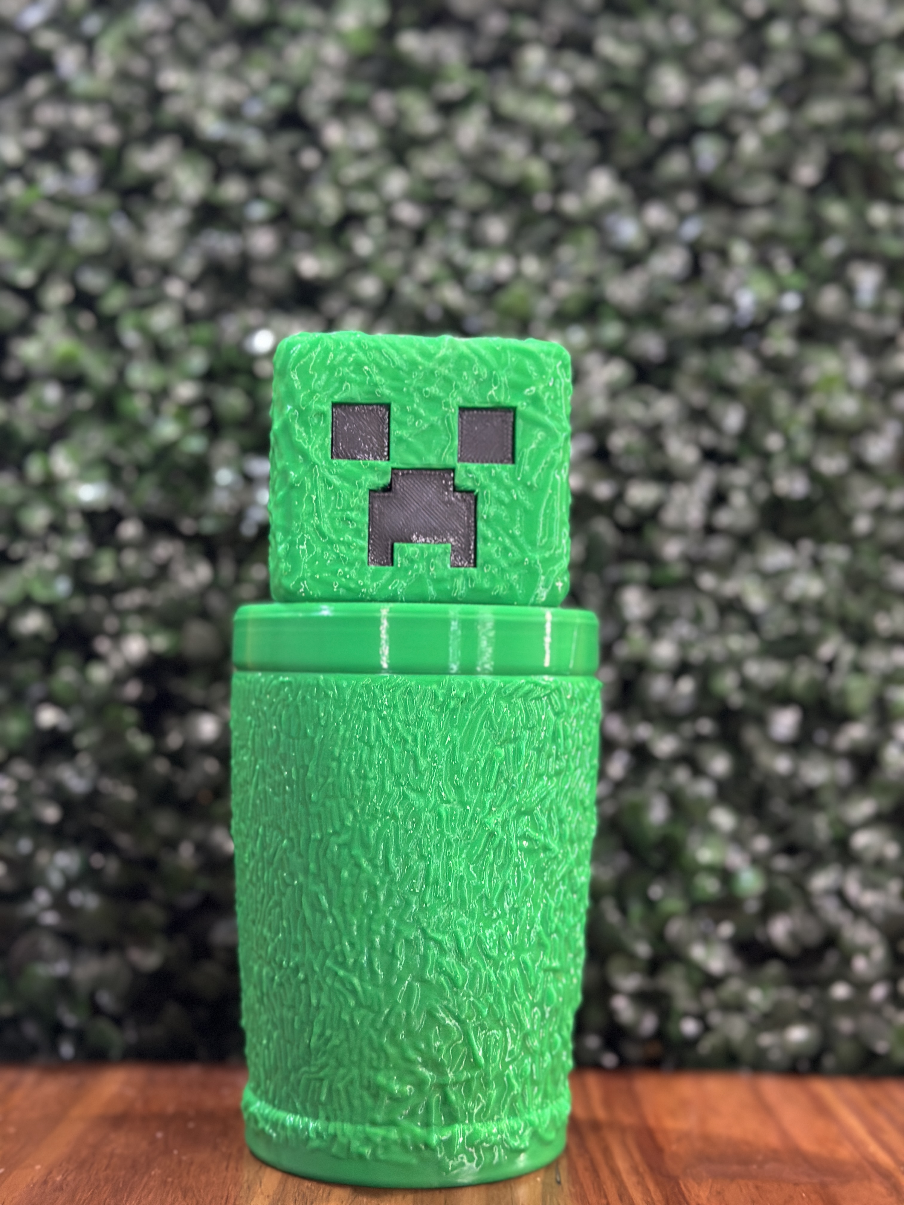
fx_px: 1671
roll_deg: -1.8
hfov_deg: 30.3
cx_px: 452
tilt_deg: +2.9
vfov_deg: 39.7
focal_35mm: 48
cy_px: 602
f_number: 1.78
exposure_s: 1/33
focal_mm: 6.86
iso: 320
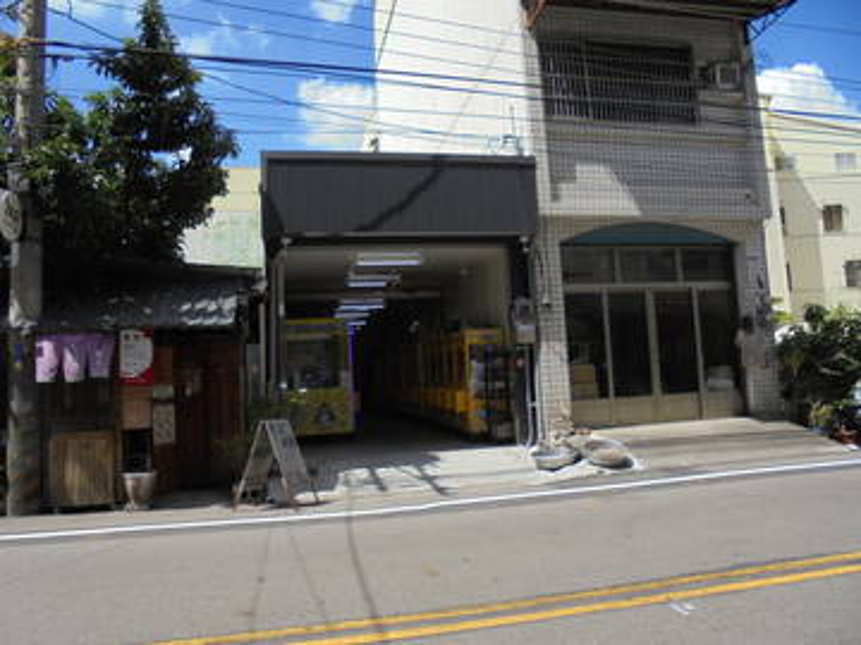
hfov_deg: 67.3
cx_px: 430
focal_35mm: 26
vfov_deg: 53.1
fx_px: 647
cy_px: 322
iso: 100
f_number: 3.5
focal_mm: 4.6
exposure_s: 1/800
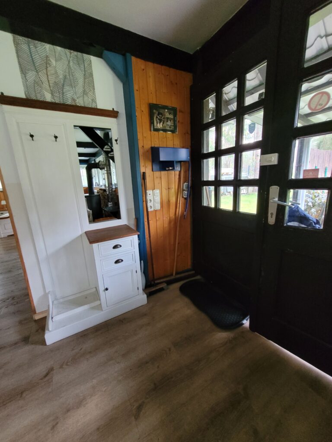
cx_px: 166
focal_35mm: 13
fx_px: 166
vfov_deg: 106.2
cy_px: 221
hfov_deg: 89.9
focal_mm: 1.74
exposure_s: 1/33
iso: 500
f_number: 2.2
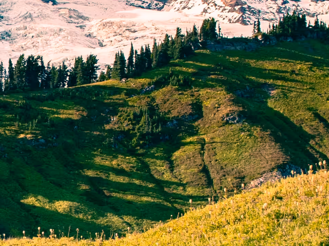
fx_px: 1463
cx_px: -117
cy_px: 186
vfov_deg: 9.6
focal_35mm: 154
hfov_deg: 12.4
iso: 200
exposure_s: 1/125
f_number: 9.5
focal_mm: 24
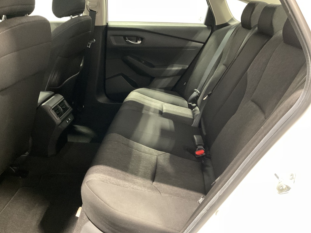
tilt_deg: -22.6
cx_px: 152
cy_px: 117
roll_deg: -2.0
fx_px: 270
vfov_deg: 46.8
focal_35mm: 30
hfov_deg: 60.0
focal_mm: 3
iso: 500
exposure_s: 1/30
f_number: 1.8
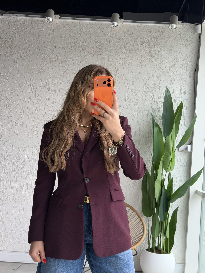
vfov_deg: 39.7
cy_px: 136
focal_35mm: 48
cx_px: 102
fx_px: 379
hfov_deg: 30.3
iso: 100
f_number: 1.78
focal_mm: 6.76
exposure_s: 1/102
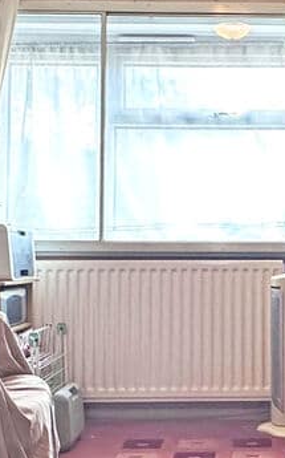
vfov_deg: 33.0
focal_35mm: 62
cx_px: 261
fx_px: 772
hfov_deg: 20.5
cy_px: 234
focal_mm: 2.22
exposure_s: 1/50
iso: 320
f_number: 2.2
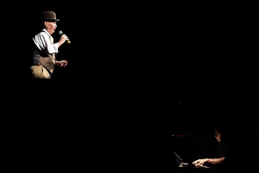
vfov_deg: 19.5
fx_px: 504
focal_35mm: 70
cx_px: 130
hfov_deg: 28.8
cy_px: 86
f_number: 2.8
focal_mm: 70
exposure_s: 1/400
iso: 2500
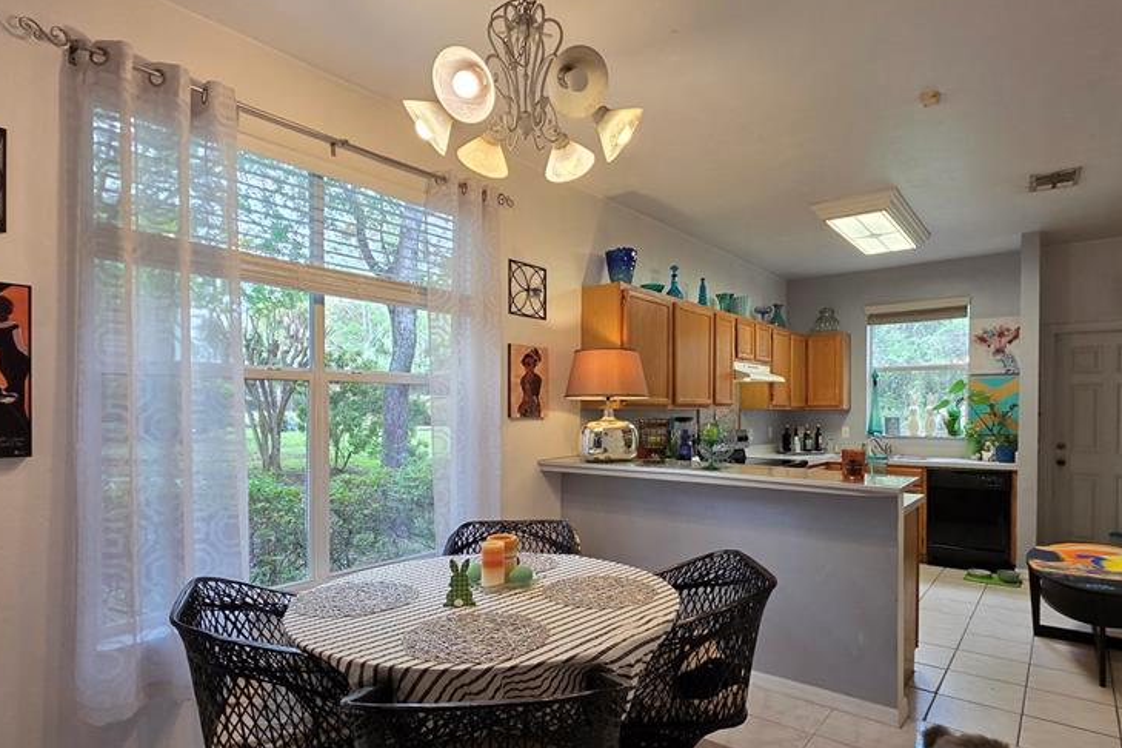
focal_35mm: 19
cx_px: 594
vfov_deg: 64.2
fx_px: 592
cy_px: 429
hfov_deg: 86.8
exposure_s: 1/120
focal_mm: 2.2
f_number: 1.9
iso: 160
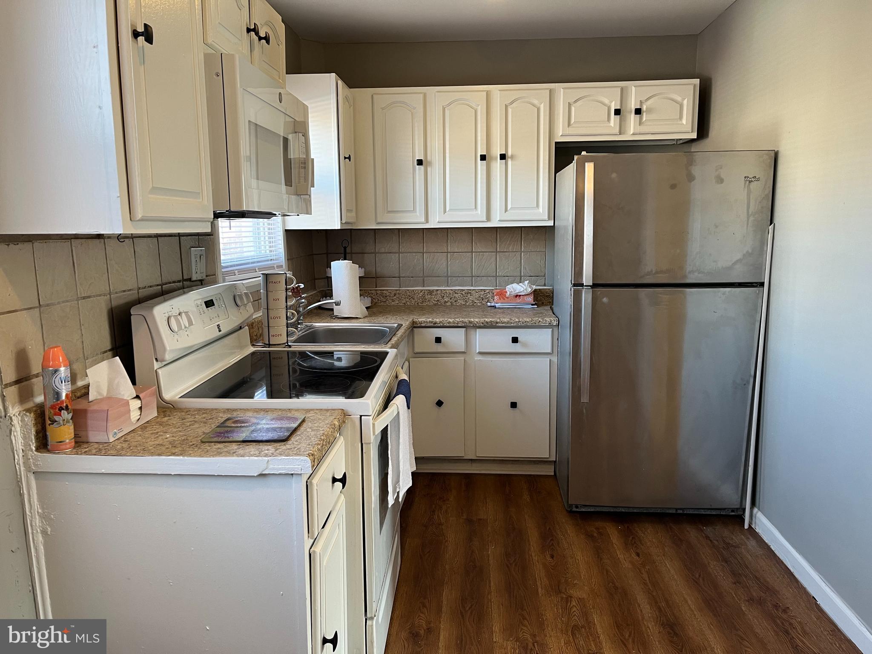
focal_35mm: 26
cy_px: 327
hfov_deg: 67.3
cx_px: 436
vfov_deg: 53.1
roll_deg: +0.9
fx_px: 655
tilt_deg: -8.8
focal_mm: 5.1
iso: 100
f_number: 1.6
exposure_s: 1/60
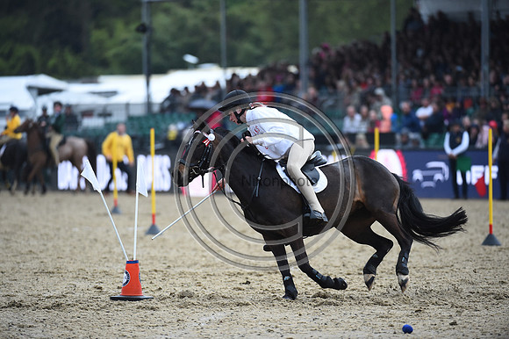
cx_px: 254
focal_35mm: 310
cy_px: 170
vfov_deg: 4.4
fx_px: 4380
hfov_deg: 6.7
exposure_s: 1/1250
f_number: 4.5
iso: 1800
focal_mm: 310
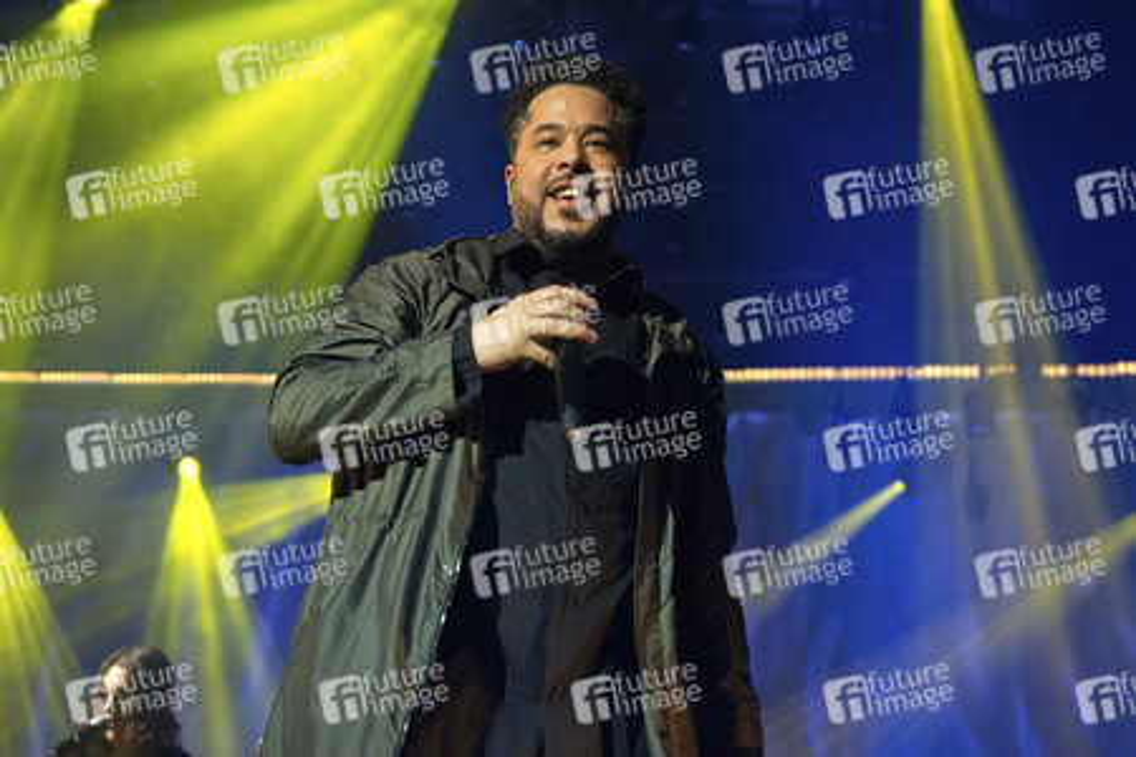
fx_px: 1262
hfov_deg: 48.5
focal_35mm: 40
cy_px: 378
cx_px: 568
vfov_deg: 33.4
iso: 1600
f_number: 2.8
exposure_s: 1/200
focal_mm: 40
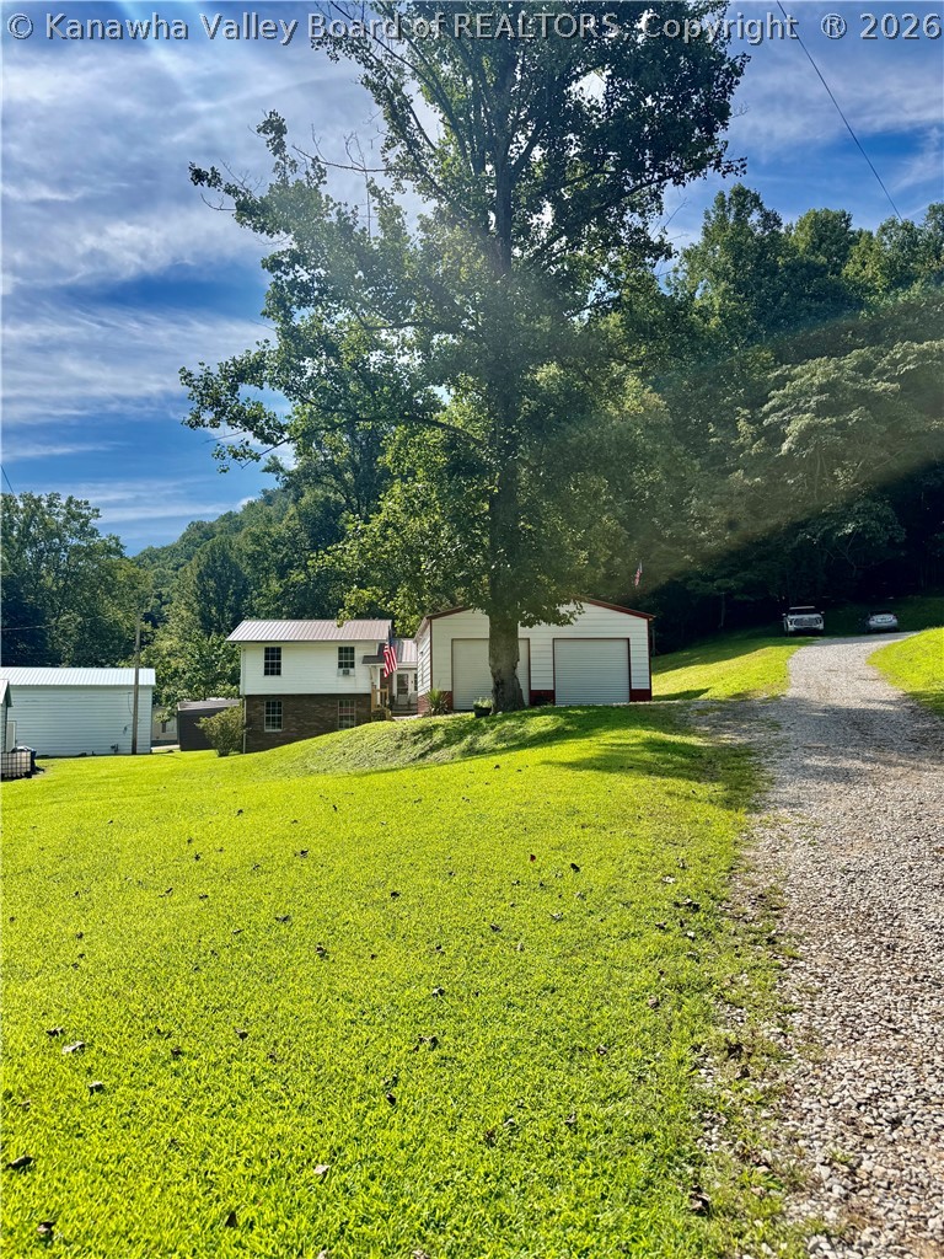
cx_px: 472
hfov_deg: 56.8
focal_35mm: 24
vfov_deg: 71.6
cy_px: 630
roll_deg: +1.9
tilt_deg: +5.8
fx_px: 873
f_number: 1.78
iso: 80
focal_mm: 6.76
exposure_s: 1/3802
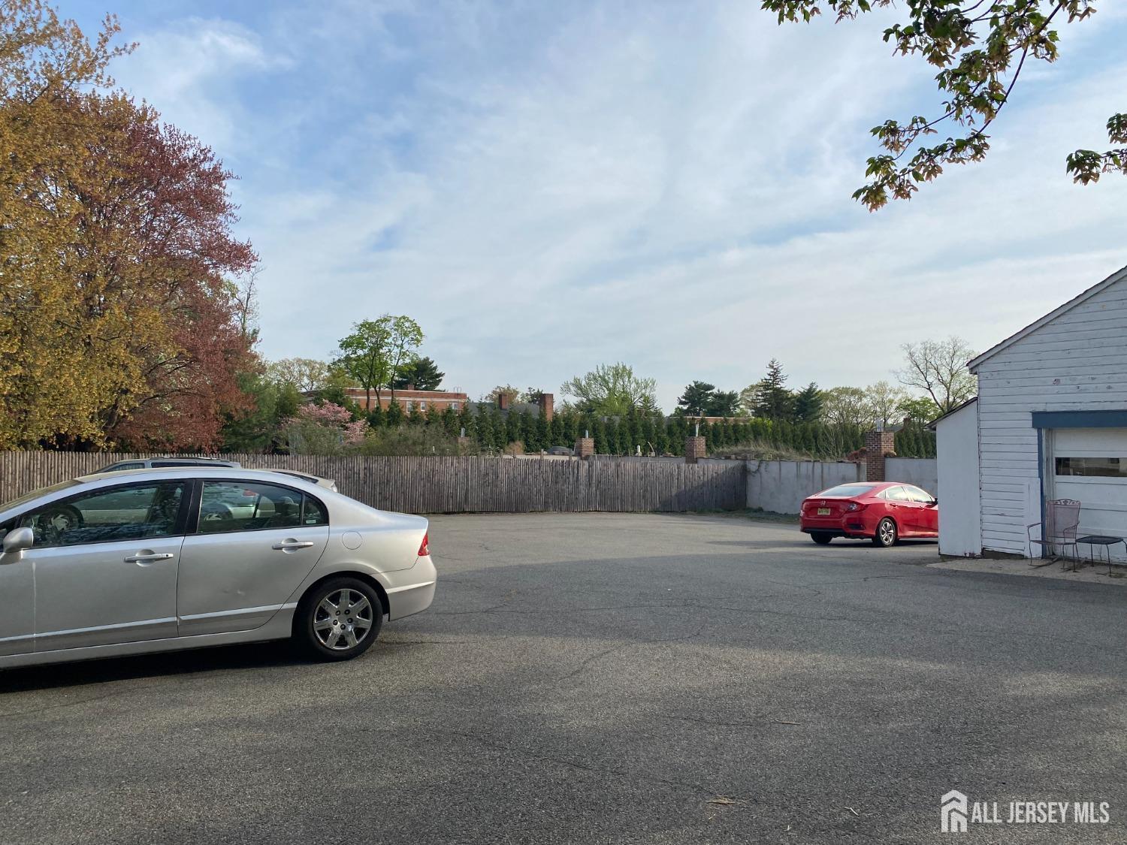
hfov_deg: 67.3
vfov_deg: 53.1
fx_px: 846
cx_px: 564
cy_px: 422
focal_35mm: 26
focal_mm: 4.25
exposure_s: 1/2755
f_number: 1.8
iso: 32
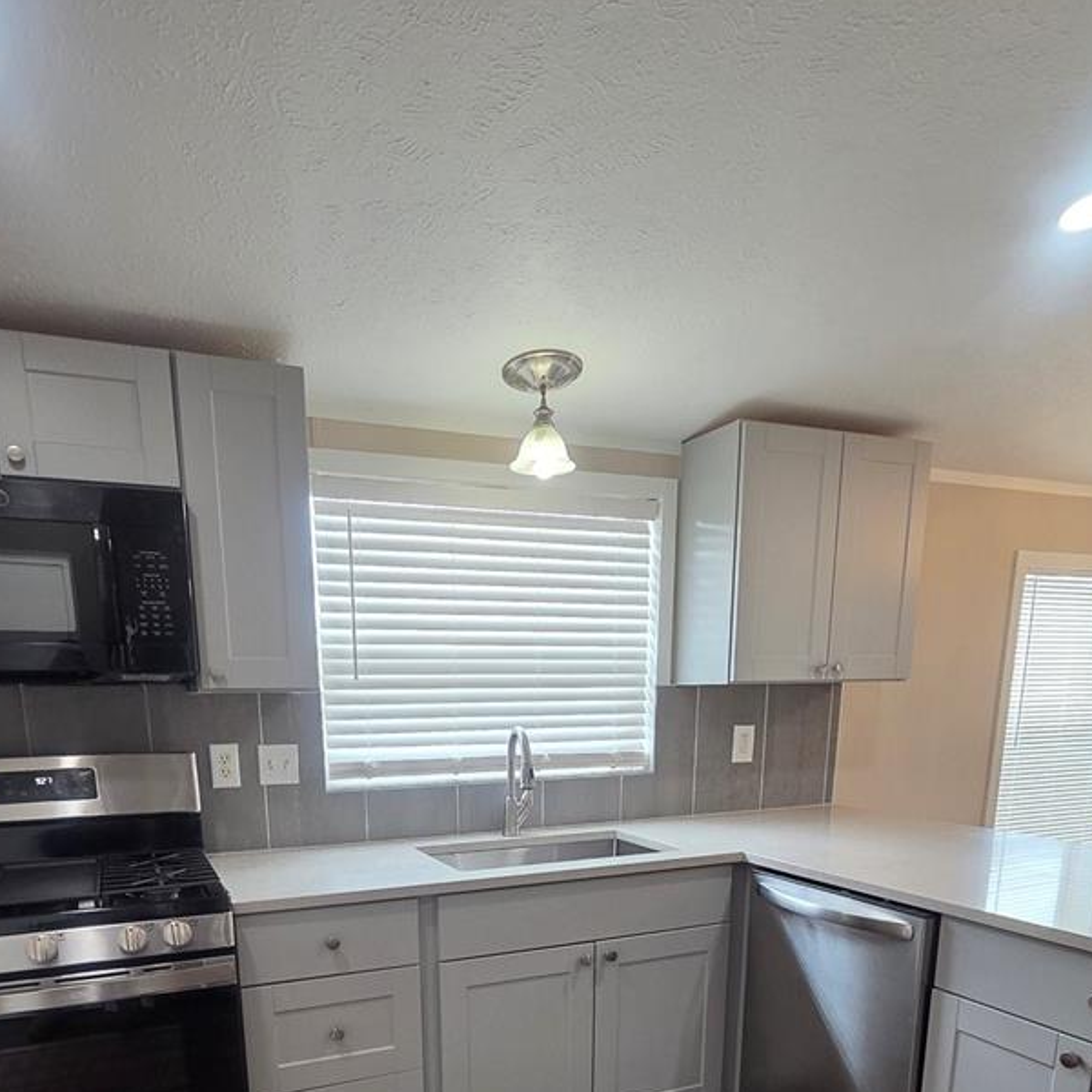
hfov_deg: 67.0
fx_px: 821
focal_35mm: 23
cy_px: 897
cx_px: 479
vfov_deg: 60.9
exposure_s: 1/120
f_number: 2.2
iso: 200
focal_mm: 2.2
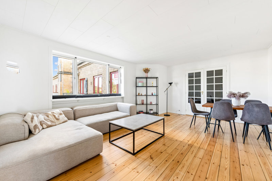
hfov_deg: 104.3
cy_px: 90
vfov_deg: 81.2
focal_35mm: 14
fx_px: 106
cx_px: 136
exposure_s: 1/4
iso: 320
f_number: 9
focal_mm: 14
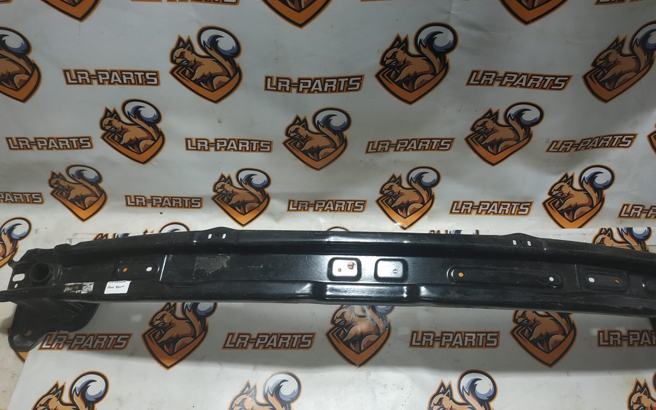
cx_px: 379
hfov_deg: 62.6
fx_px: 536
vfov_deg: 41.8
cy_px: 205
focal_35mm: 30
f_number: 1.9
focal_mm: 3.94
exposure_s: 1/100
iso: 160
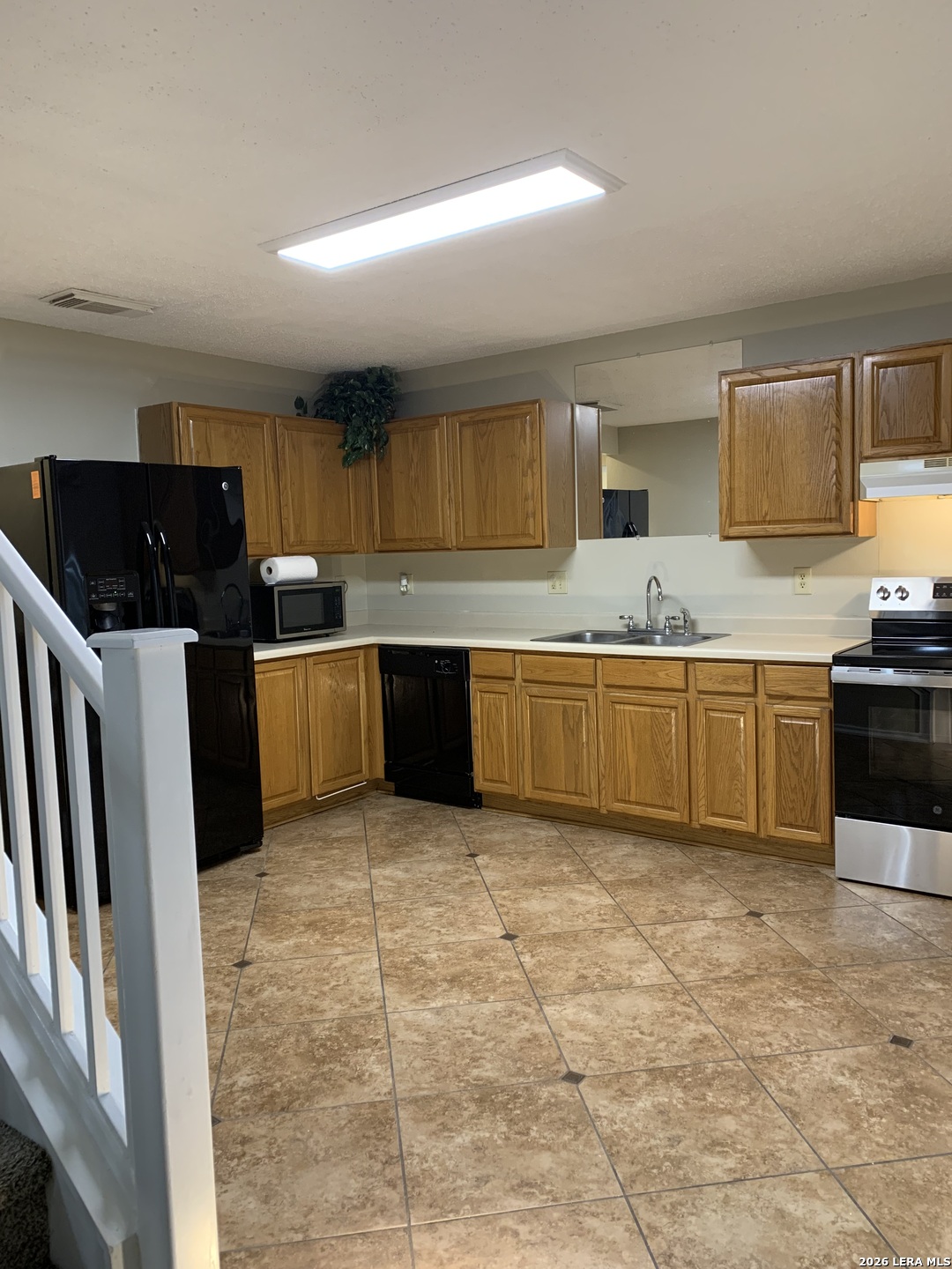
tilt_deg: -4.9
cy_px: 634
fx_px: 953
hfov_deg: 53.1
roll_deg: +2.1
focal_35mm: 26
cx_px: 476
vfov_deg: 67.3
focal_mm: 4.25
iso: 200
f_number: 1.8
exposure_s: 1/60
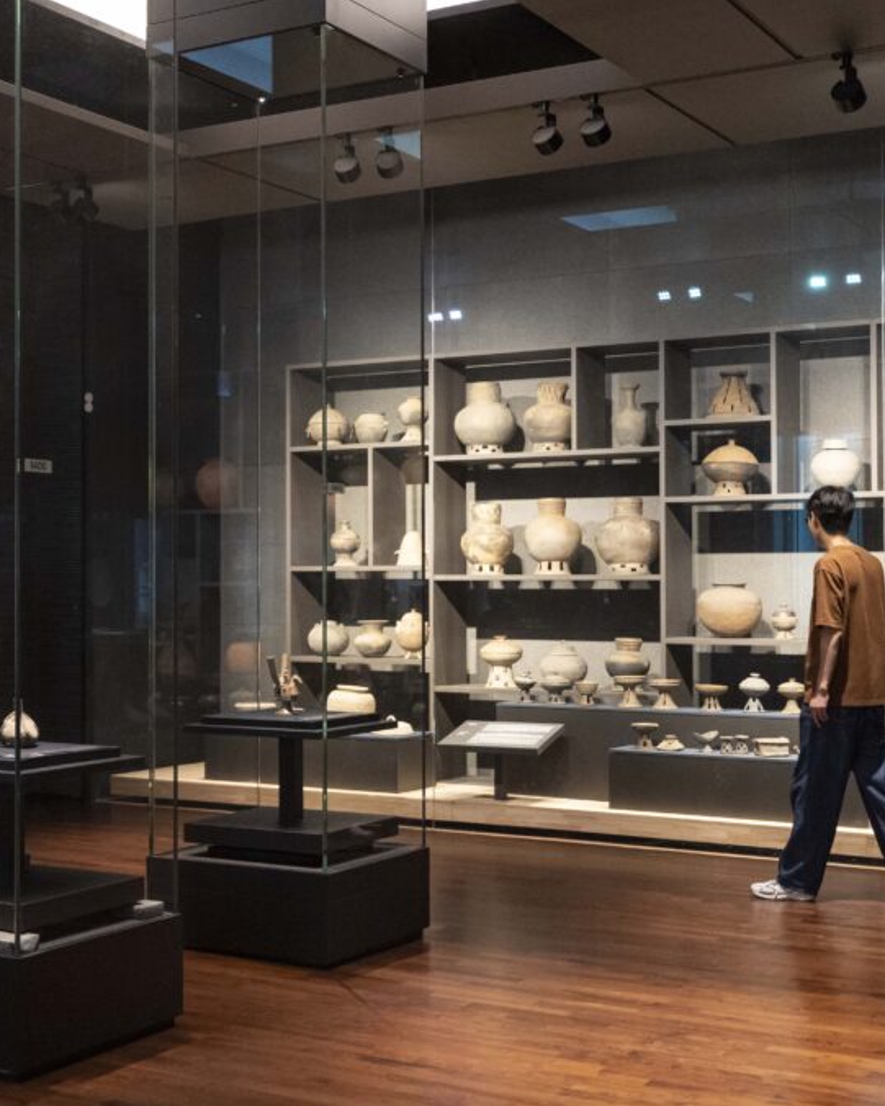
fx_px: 1768
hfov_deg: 27.7
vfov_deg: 34.7
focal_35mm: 54
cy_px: 555
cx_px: 224
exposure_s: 1/125
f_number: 5
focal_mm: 38
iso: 12800
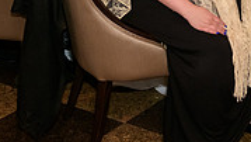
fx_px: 793
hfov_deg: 17.9
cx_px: 175
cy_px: -101
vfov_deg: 9.8
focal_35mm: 119
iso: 1600
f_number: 3.2
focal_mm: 35
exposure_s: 1/100
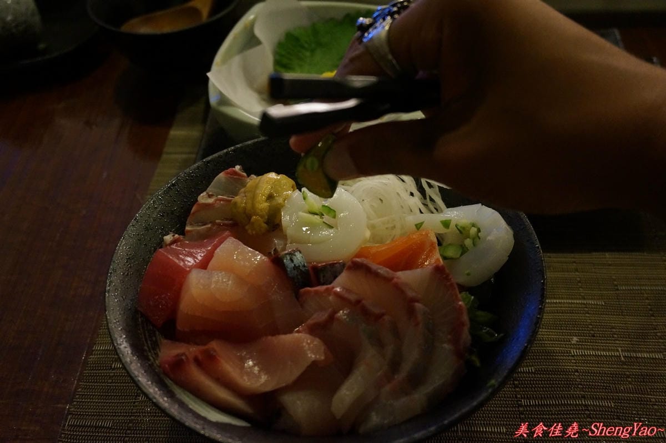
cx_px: 333
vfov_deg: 35.4
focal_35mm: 38
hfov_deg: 51.3
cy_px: 222
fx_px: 693
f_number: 4.5
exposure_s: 1/80
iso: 3200
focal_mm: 25
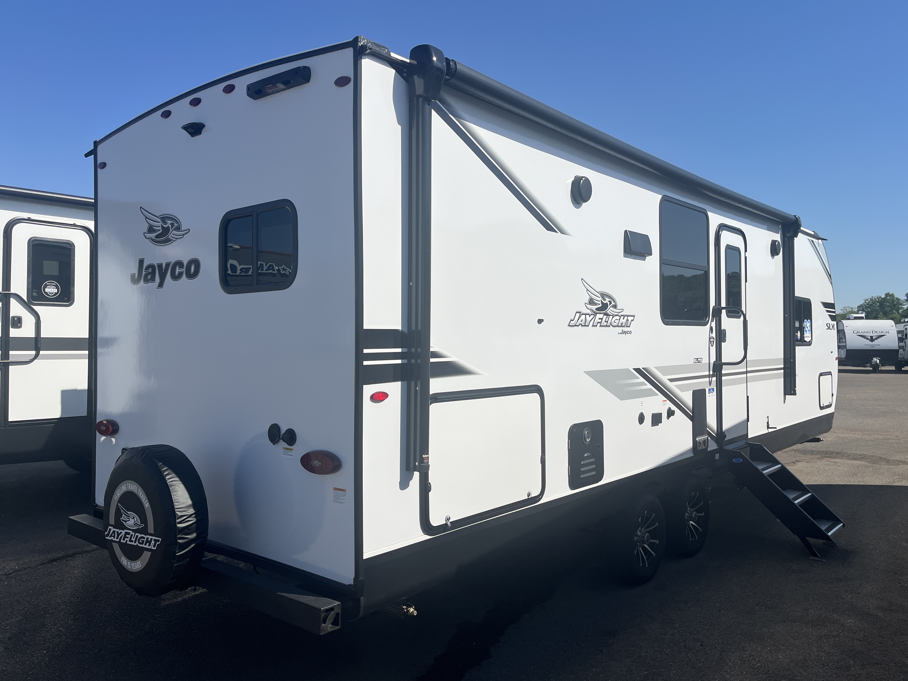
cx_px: 469
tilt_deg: +1.3
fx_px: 708
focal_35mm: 27
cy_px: 333
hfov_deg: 65.3
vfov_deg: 51.3
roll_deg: +0.6
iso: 50
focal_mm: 5.1
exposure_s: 1/8403
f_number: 1.6
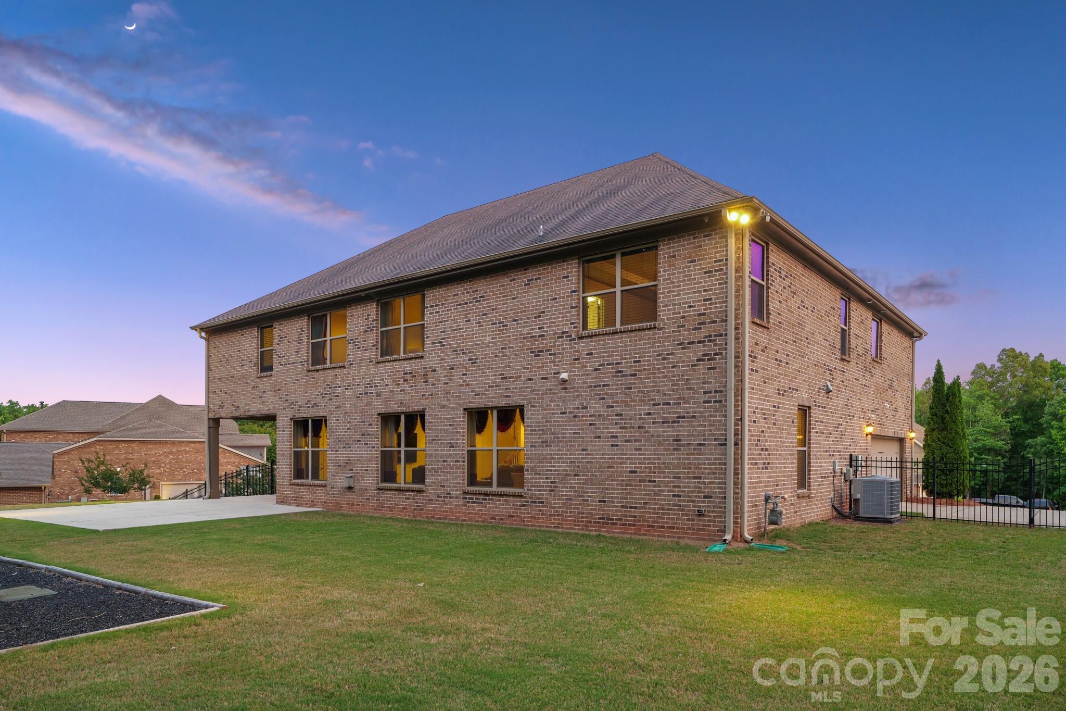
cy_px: 356
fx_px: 622
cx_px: 533
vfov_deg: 59.5
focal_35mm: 21
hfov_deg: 81.2
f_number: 8
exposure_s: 1/1.67
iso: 800
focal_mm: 21
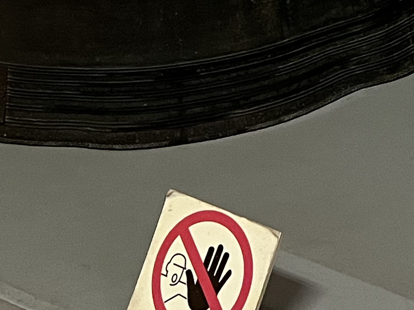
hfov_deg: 13.9
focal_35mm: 133
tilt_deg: -15.4
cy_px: -265
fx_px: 1590
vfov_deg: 10.4
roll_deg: +1.3
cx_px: 626
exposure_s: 1/50
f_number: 1.5
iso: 250
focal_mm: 5.7
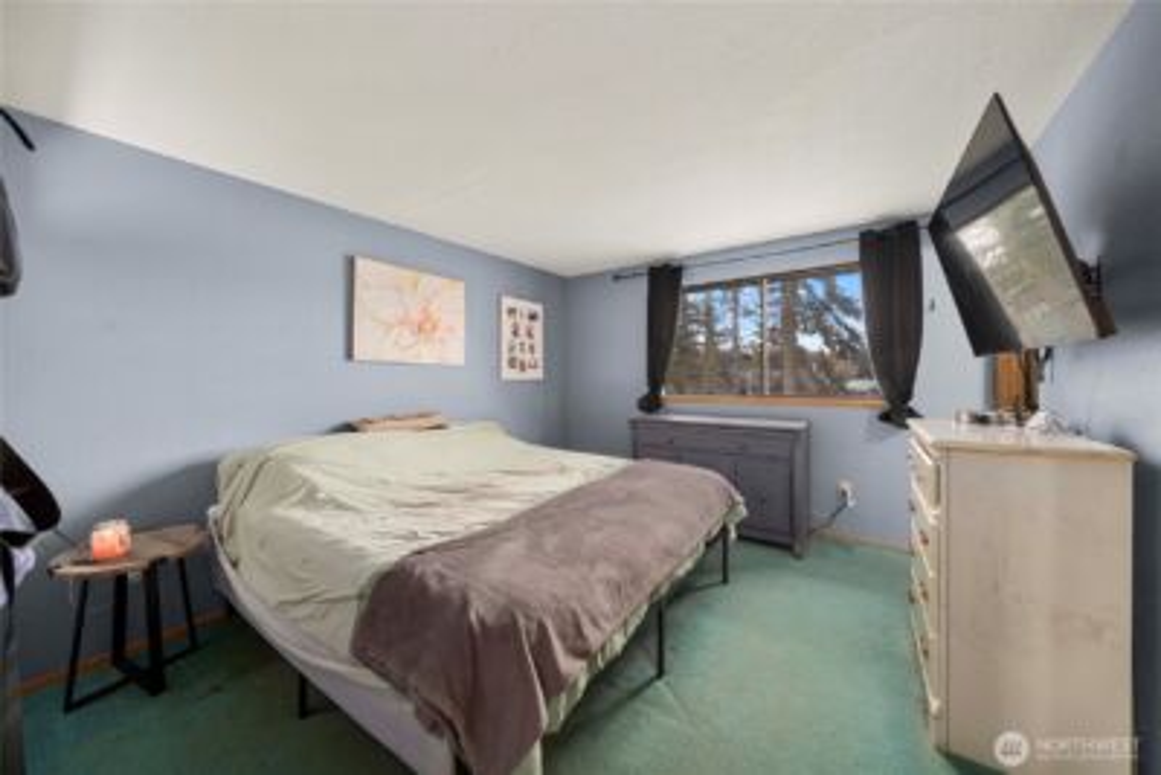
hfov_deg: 112.6
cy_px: 388
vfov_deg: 90.1
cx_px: 580
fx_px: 387
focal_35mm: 12
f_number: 6.3
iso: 1000
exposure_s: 1/13
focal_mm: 12
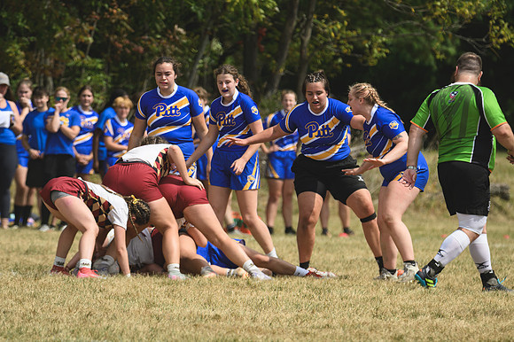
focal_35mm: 570
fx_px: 8133
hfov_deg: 3.6
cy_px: 171
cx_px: 257
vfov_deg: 2.4
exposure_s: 1/1000
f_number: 6
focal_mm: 380
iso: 125
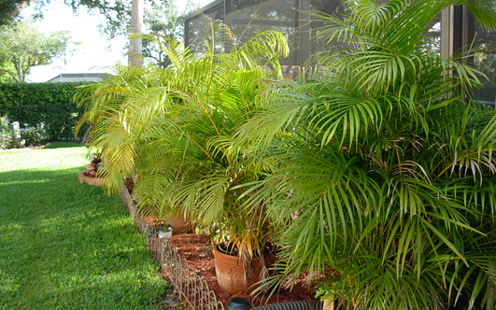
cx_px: 251
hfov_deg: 48.2
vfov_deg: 31.3
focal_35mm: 41
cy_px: 160
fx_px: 554
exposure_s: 1/102
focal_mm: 6.3
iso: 79
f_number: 2.9
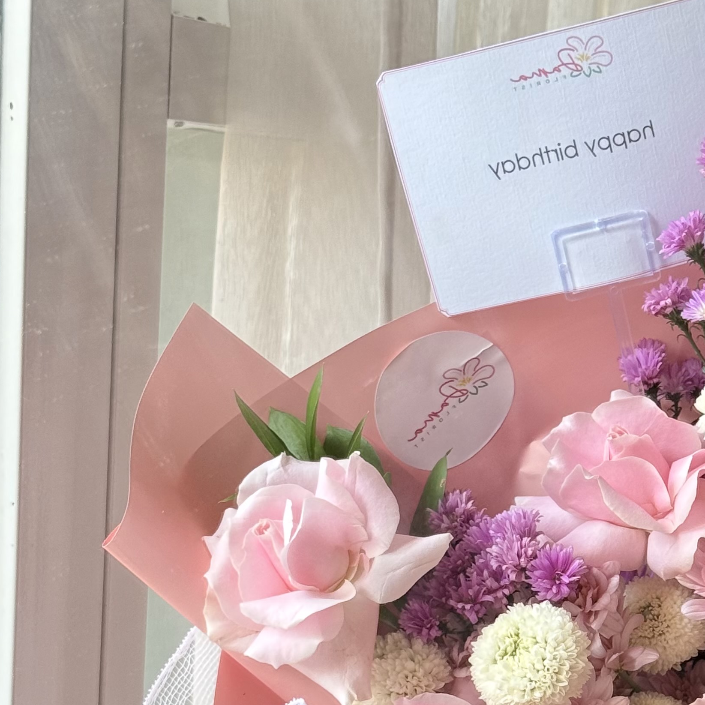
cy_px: 729
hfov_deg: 16.6
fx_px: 2396
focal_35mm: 104
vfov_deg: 16.3
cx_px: 583
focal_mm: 6.76
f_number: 1.78
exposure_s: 1/74
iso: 100
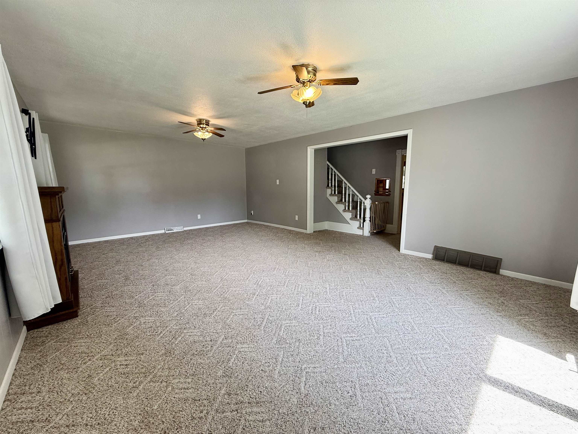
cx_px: 289
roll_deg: -0.4
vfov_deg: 85.7
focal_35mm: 14
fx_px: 234
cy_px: 217
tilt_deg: -7.0
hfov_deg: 102.1
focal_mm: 2.22
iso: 100
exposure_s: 1/99
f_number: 2.2
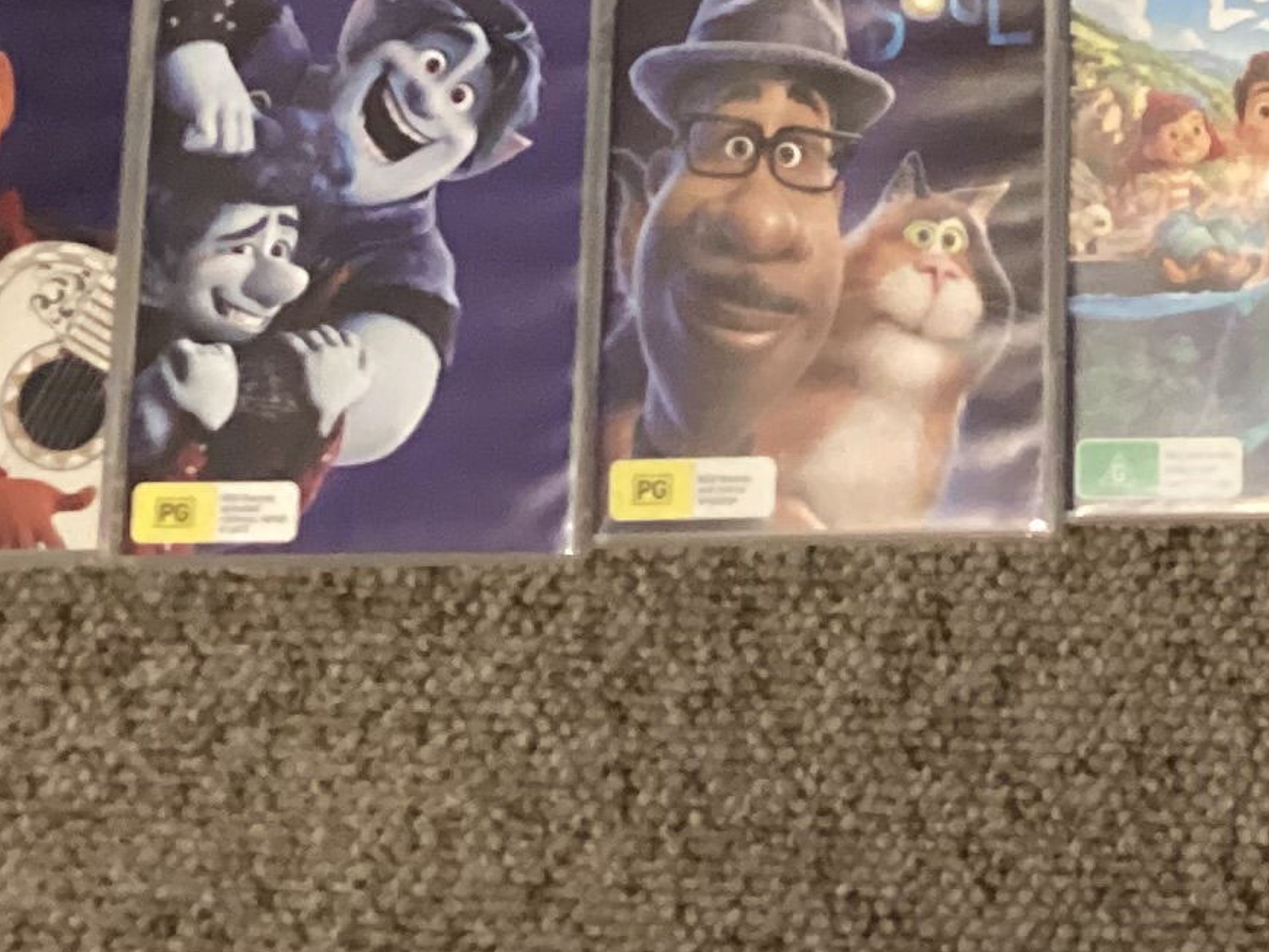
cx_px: 1352
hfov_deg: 16.5
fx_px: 4252
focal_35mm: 116
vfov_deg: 11.8
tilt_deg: -76.7
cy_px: -729
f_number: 2.4
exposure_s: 1/25
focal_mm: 3.3
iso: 500
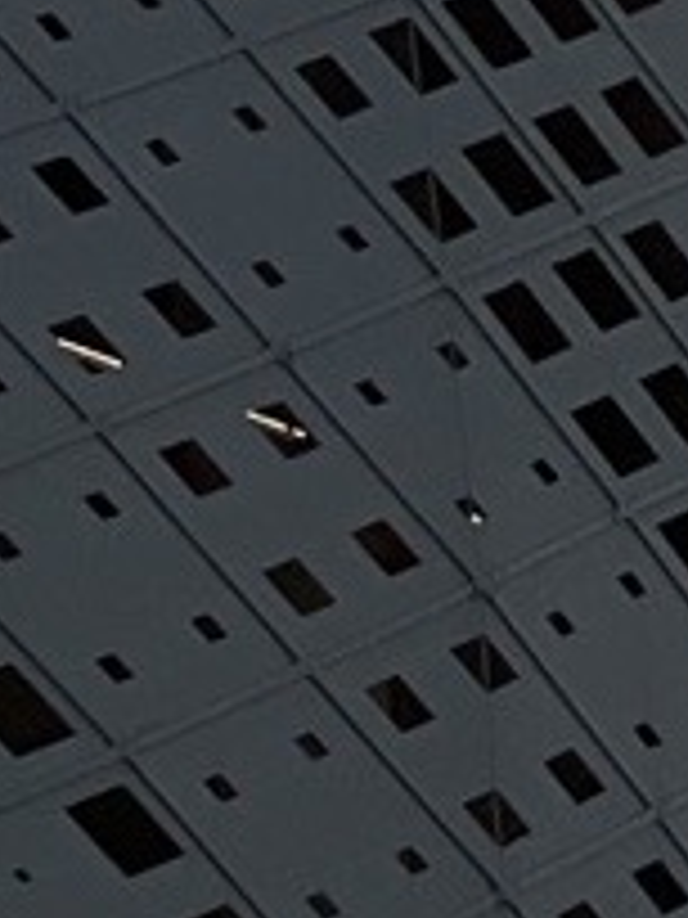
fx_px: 14973
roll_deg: +2.9
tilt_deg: +15.3
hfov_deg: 2.6
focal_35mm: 565
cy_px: 99
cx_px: 1486
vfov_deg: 3.5
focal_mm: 9
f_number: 2.8
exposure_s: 1/172
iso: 25
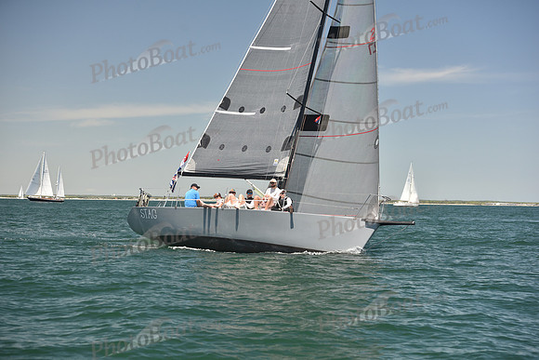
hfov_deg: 28.8
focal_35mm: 70
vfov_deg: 19.5
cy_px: 180
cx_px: 270
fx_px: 1048
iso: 250
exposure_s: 1/800
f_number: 4
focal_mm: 70
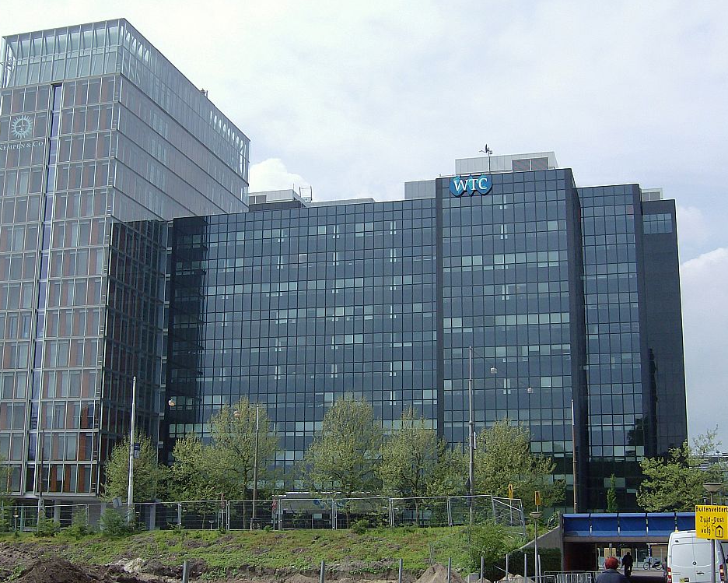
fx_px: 1056
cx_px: 337
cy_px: 295
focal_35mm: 49
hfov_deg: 38.0
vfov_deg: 30.8
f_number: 5.1
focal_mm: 7.7
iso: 100
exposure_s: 1/623
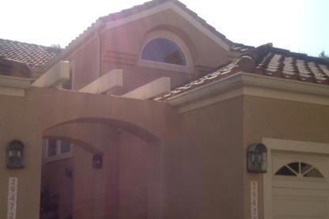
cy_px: 153
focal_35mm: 56
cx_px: 127
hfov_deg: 35.5
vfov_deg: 24.0
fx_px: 512
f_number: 2.4
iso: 50
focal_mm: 4.28
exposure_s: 1/1255
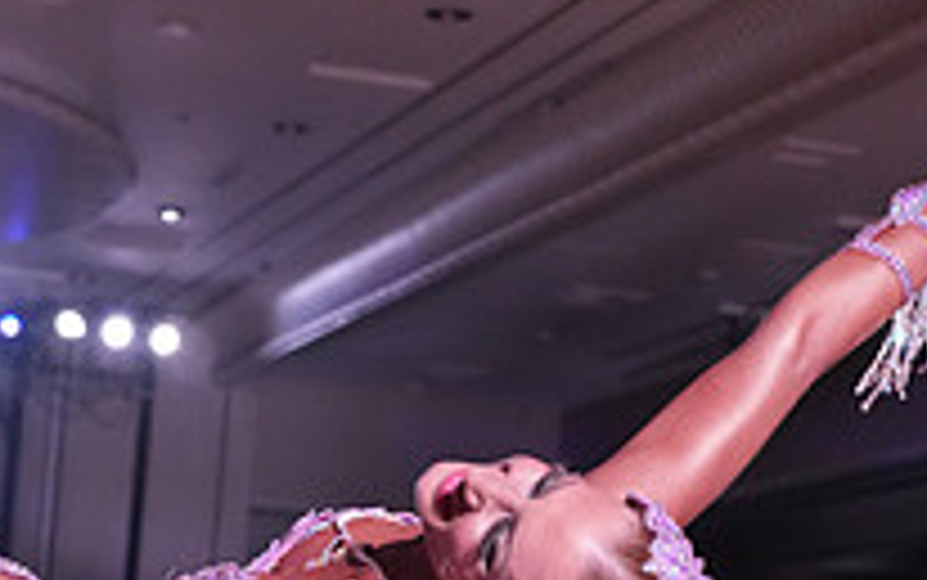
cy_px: 881
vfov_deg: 9.6
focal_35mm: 132
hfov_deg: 15.6
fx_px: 3337
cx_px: 88
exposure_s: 1/320
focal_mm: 46
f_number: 5.6
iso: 6400
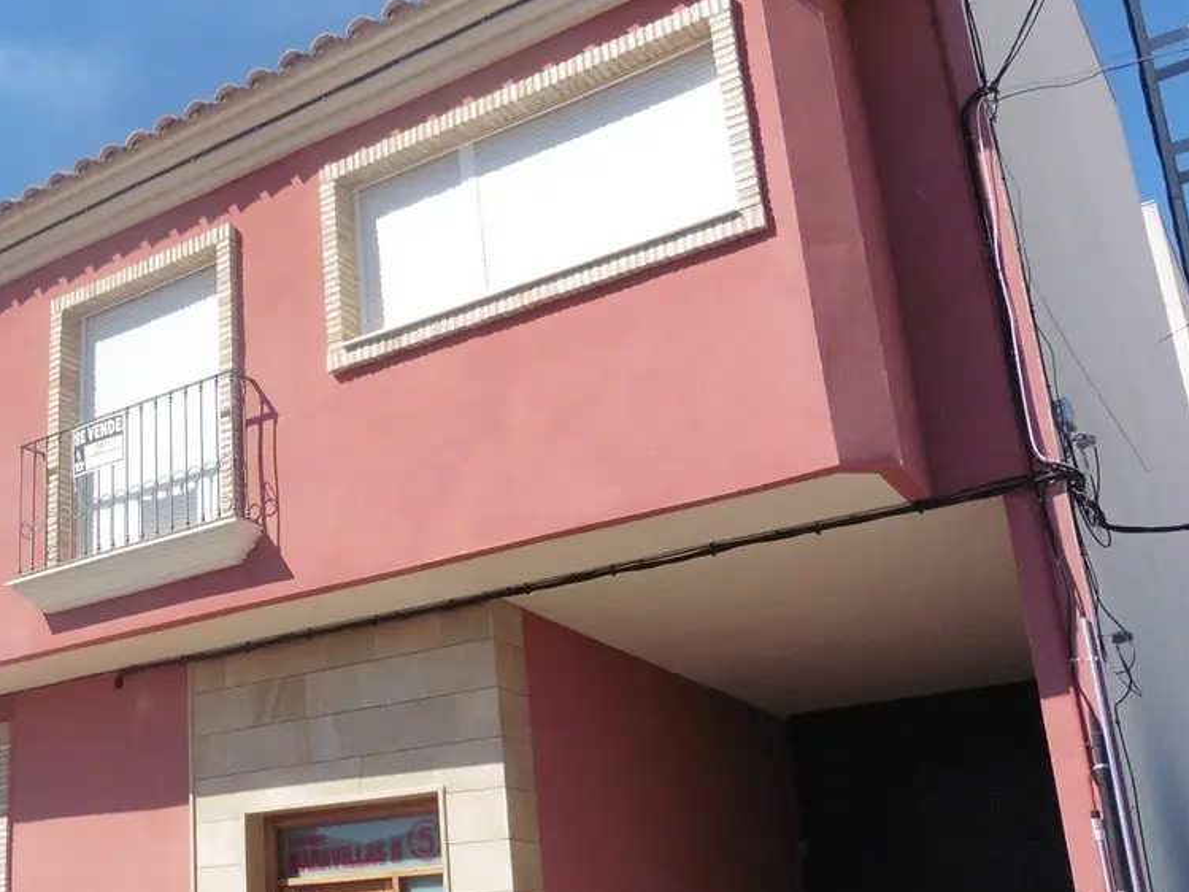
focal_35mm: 41
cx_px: 176
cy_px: 533
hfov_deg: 42.8
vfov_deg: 35.0
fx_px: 1409
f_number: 4
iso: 100
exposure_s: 1/1000
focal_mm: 4.3
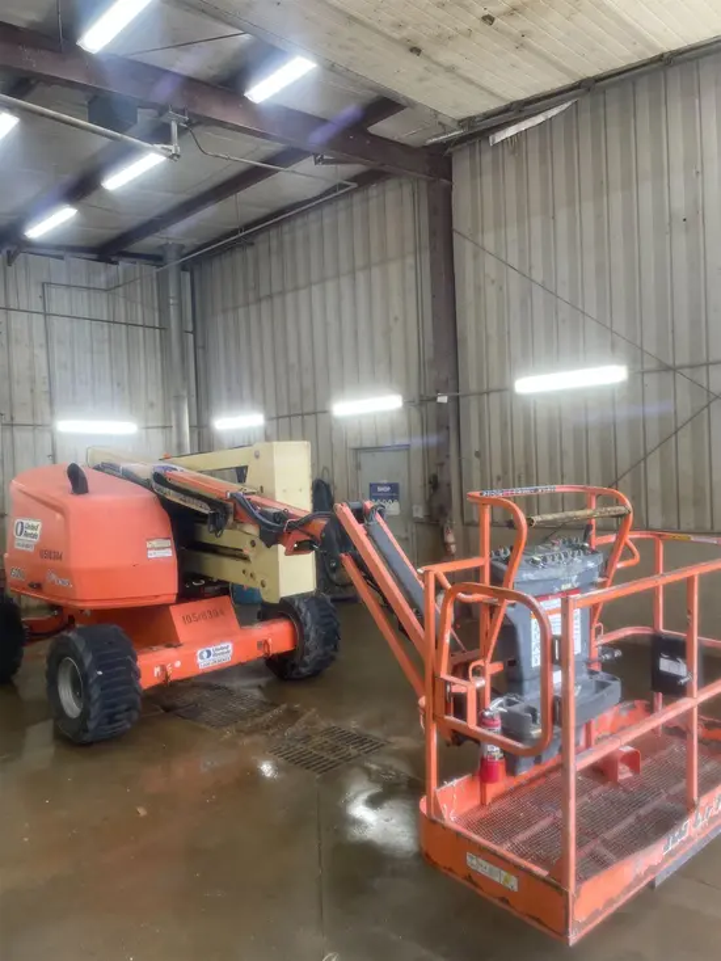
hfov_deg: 53.1
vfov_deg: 67.3
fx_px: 722
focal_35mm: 26
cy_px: 480
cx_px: 360
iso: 80
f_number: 1.6
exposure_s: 1/120
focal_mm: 4.2
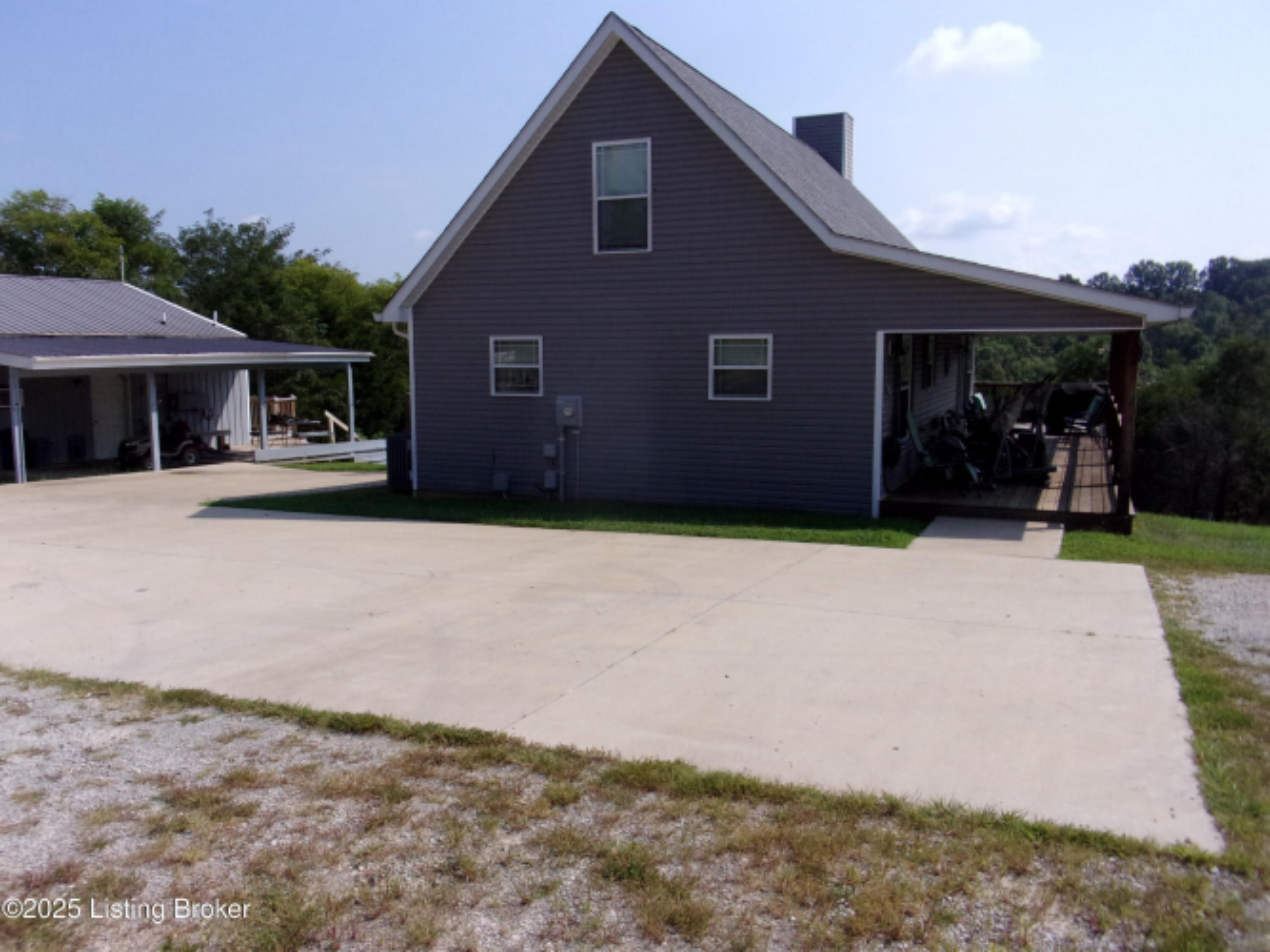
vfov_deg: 49.7
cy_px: 476
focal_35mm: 28
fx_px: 1027
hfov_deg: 63.5
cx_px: 635
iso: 200
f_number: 10.8
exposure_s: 1/320
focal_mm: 5.1
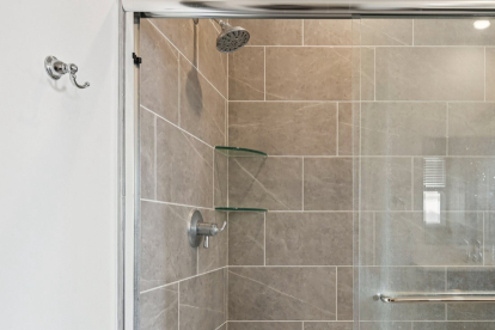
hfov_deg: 60.8
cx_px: 359
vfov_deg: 44.3
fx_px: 399
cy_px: 221
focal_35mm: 29
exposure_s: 1/15
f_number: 8
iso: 140
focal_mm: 16
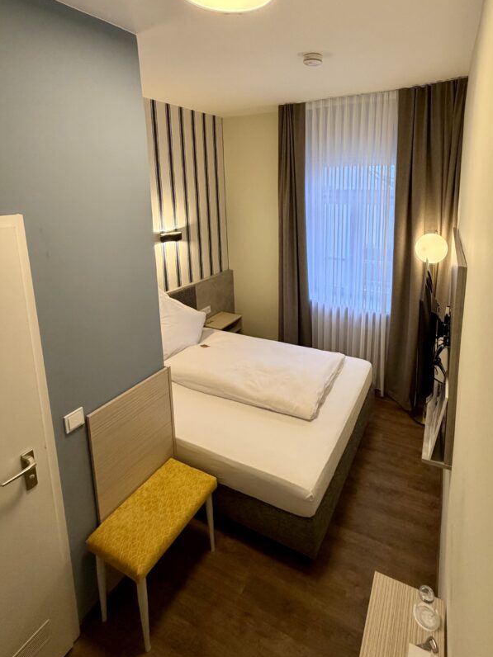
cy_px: 243
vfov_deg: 85.9
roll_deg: -0.3
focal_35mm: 18
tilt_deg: -9.4
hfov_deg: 70.6
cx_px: 303
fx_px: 342
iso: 250
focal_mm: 2.22
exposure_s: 1/100
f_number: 2.2
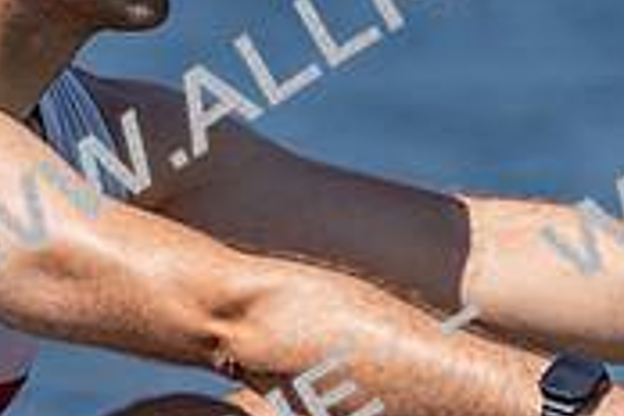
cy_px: 339
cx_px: 276
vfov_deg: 0.9
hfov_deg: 1.3
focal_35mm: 1577
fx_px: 27333
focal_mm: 474
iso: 250
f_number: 6.3
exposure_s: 1/2000
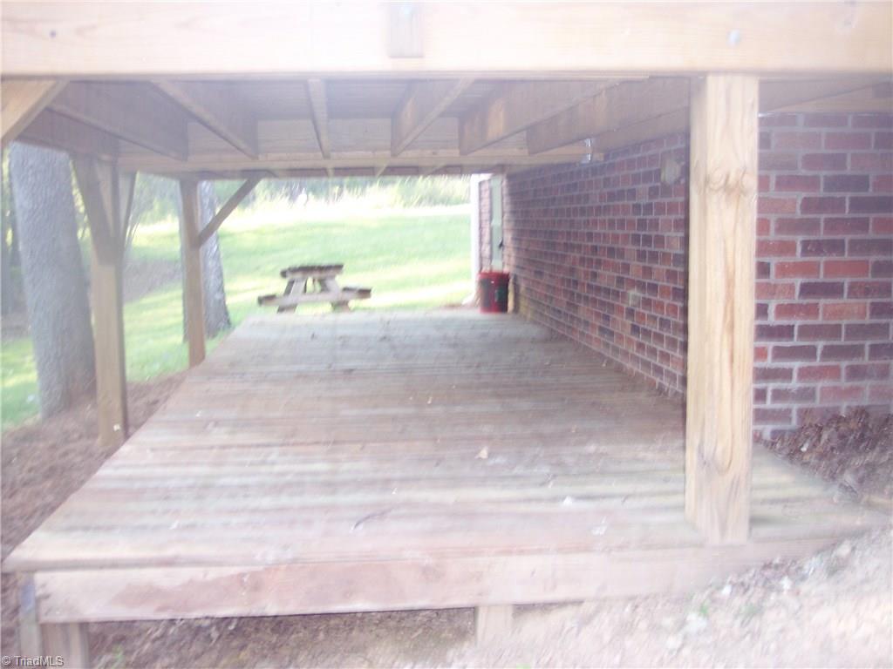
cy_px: 334
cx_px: 446
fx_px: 1006
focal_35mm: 39
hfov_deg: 47.9
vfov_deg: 36.8
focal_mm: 8
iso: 140
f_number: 2.8
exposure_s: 1/60
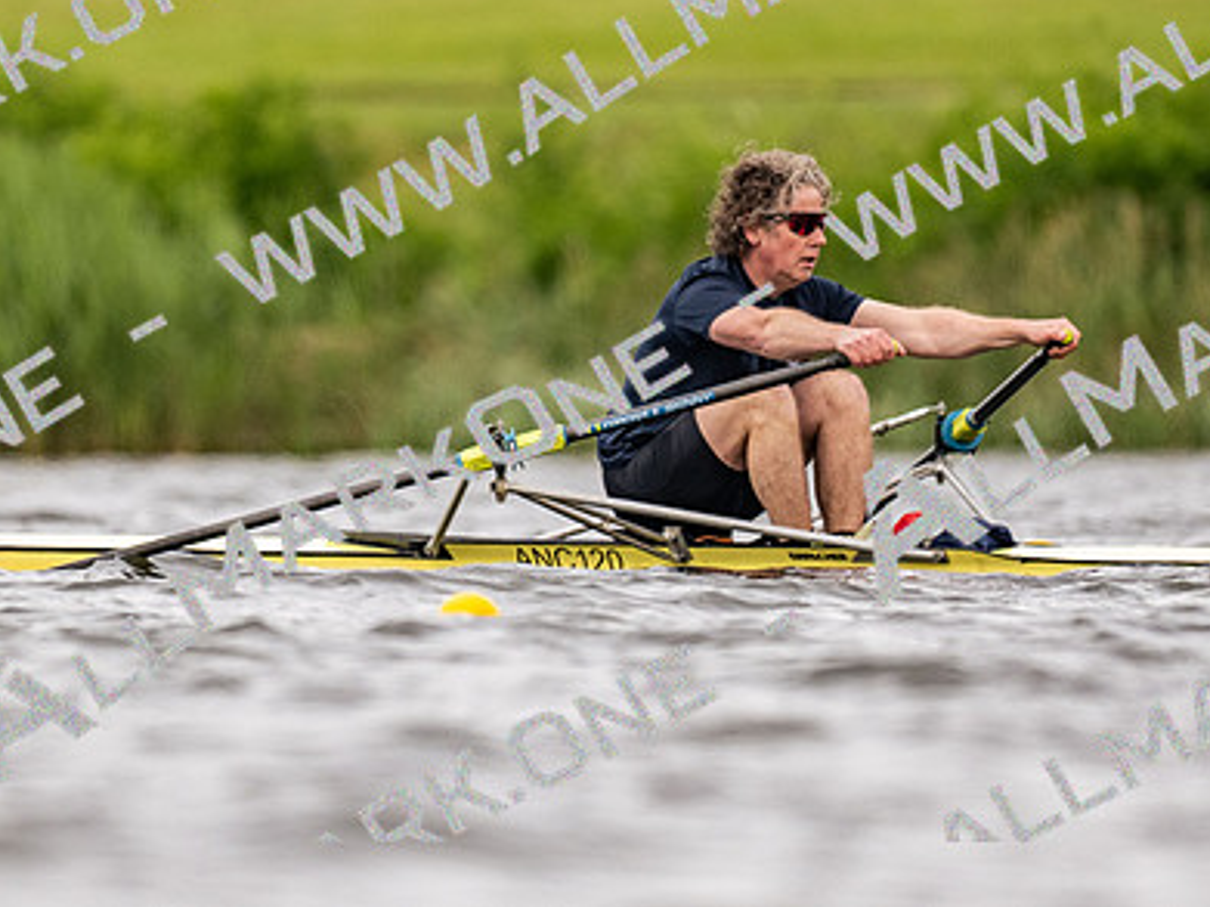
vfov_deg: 1.2
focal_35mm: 1283
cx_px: 597
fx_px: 44833
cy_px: 313
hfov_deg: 1.5
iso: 800
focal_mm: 600
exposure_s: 1/2500
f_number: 4
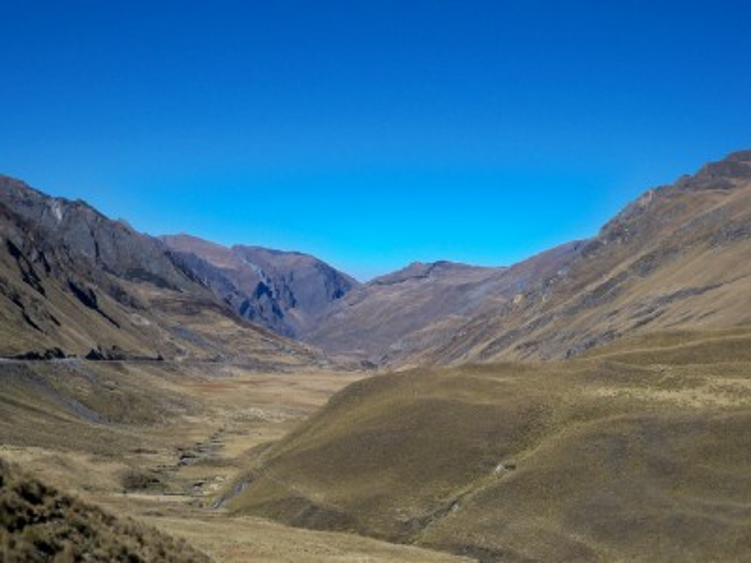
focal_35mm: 68
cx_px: 376
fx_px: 1475
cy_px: 282
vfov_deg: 21.6
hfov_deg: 28.6
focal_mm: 12.1
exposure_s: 1/640
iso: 64
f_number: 4.5
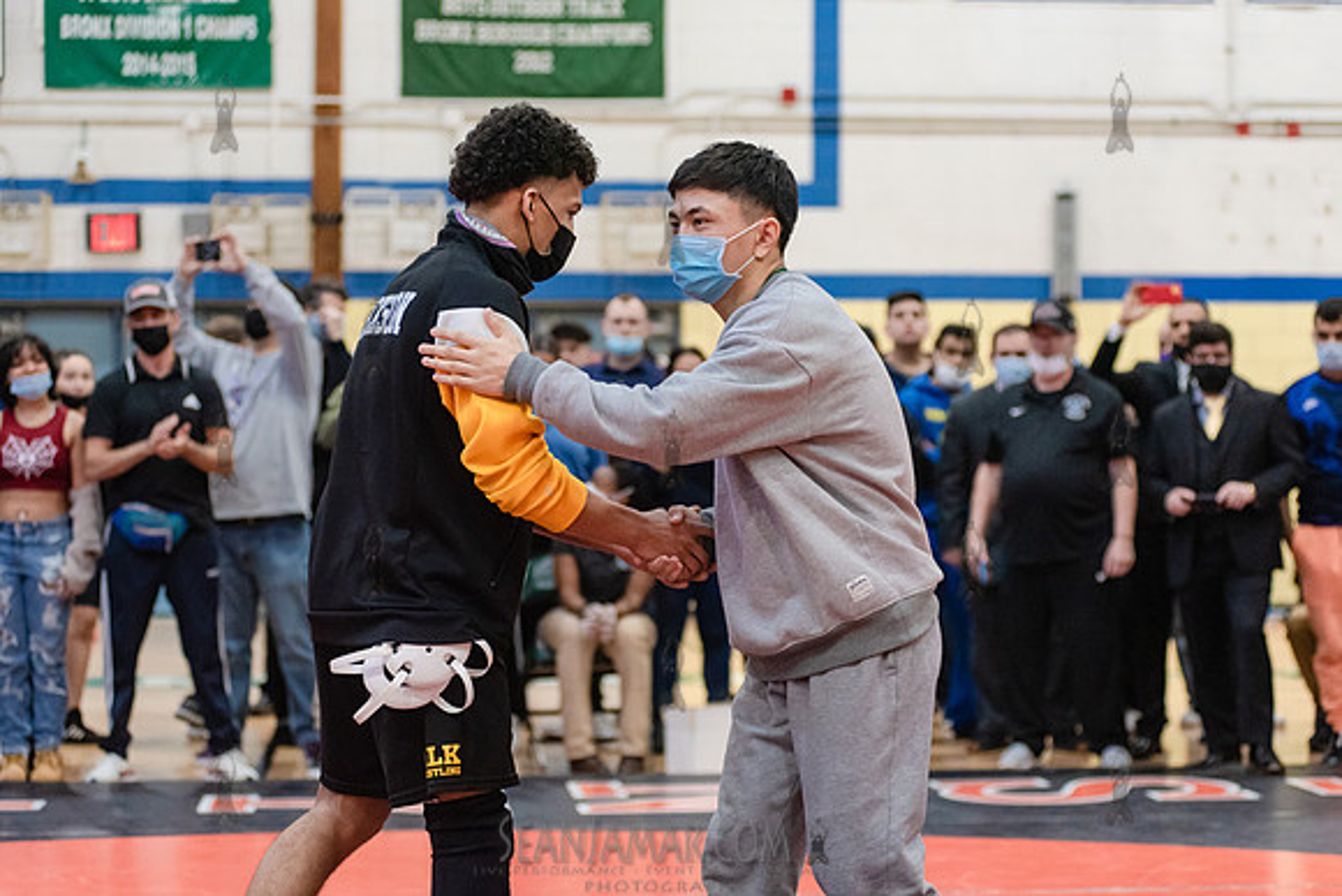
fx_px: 2983
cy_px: 448
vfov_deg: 17.1
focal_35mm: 80
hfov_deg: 25.4
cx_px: 671
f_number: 3.5
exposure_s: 1/400
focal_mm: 80
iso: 4000
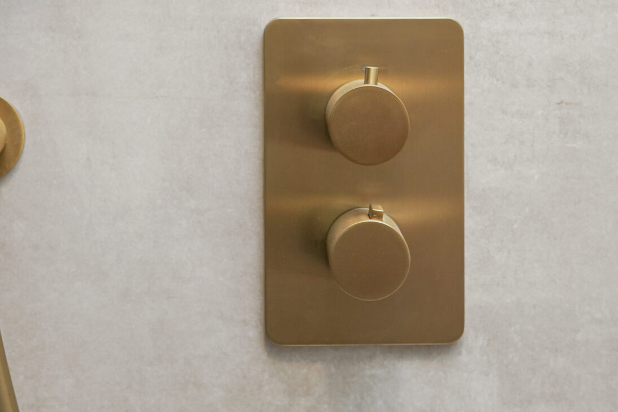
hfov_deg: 24.8
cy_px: 31
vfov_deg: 16.4
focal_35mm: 82
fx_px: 1408
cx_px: 293
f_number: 4
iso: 200
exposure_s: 1/40
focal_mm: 35
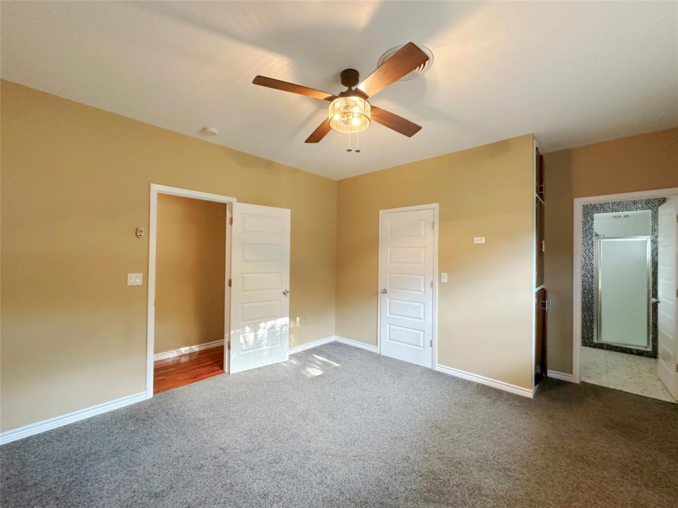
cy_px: 254
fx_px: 274
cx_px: 339
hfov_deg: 102.1
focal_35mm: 14
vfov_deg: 85.6
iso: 320
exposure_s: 1/60
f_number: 2.2
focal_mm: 2.22
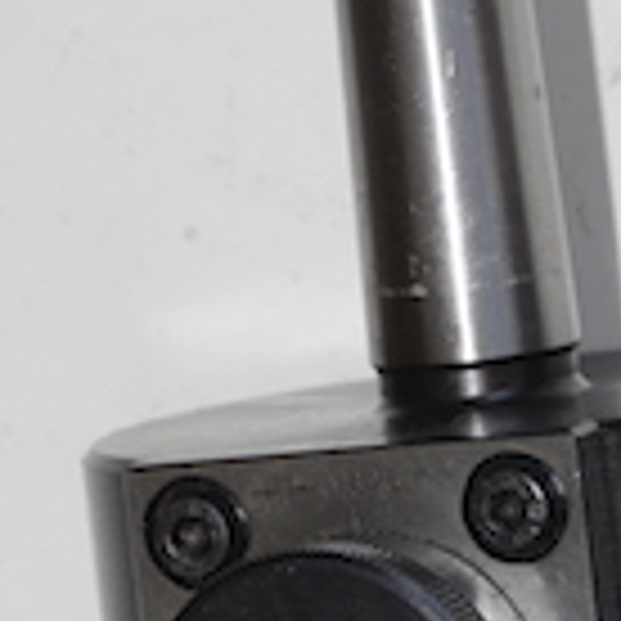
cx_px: 482
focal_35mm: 752
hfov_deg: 2.3
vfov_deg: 2.3
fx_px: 15263
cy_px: 423
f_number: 14
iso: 800
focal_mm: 200
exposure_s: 1/60
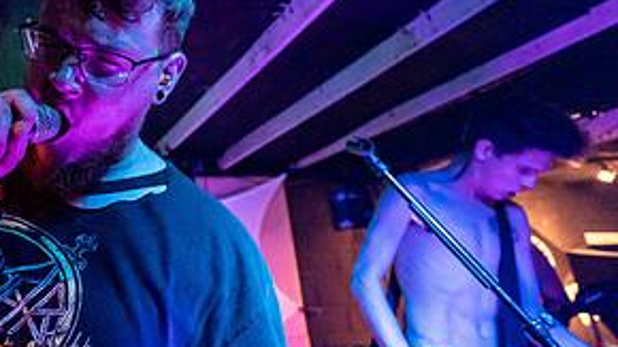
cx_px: 52
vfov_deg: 38.1
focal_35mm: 30
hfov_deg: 55.1
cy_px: 93
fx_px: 492
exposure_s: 1/250
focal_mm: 14
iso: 3200
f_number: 2.8
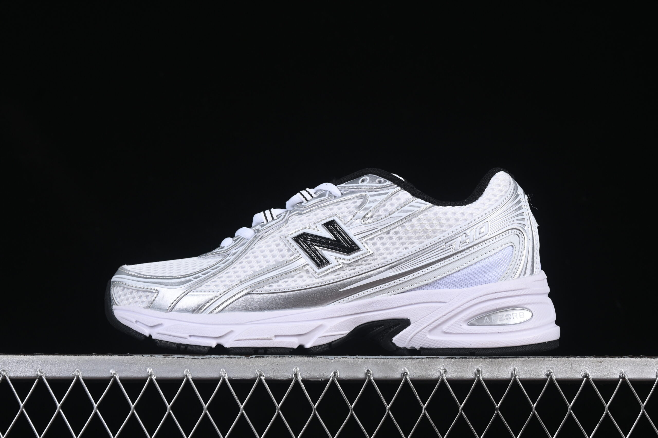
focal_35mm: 75
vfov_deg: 18.2
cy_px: 219
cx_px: 329
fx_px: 1371
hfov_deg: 27.0
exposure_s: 1/80
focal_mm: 50
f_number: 8
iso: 160
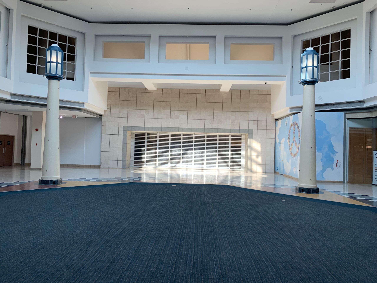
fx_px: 283
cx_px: 188
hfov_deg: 67.3
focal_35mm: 26
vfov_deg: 53.1
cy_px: 142
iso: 25
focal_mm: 4.25
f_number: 1.8
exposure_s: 1/141
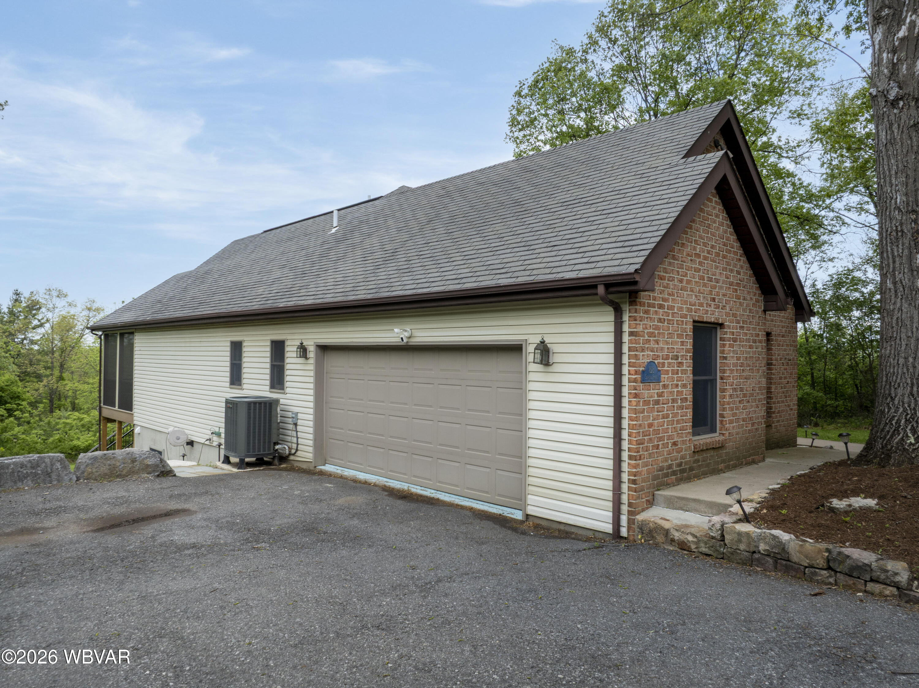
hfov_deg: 71.6
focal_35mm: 24
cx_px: 460
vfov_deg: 56.8
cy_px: 344
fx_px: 637
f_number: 7.1
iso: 100
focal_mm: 12.29
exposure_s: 1/160
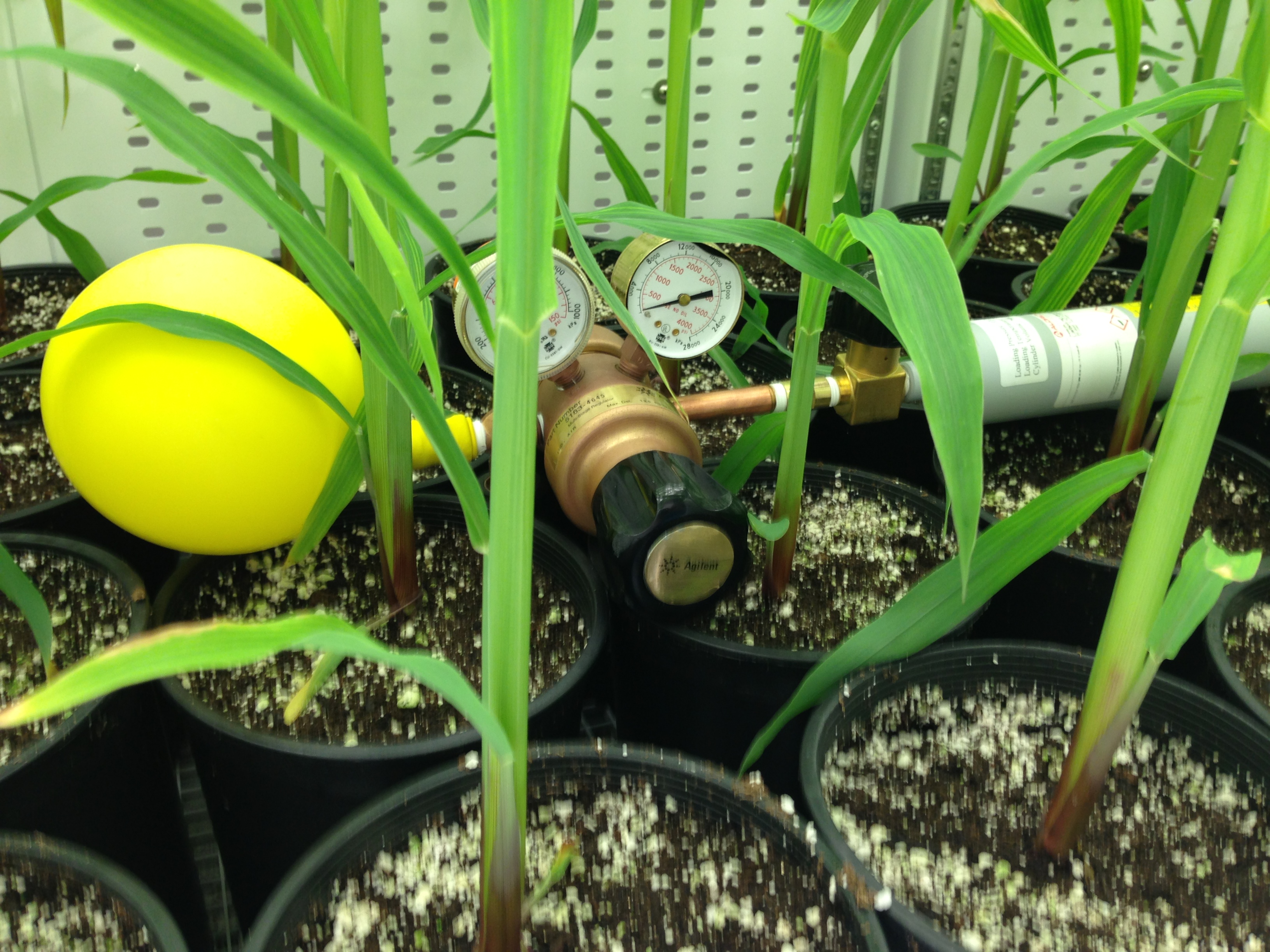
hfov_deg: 55.4
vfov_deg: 42.9
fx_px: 1211
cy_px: 476
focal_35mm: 33
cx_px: 635
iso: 50
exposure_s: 1/24
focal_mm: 4.13
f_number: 2.4
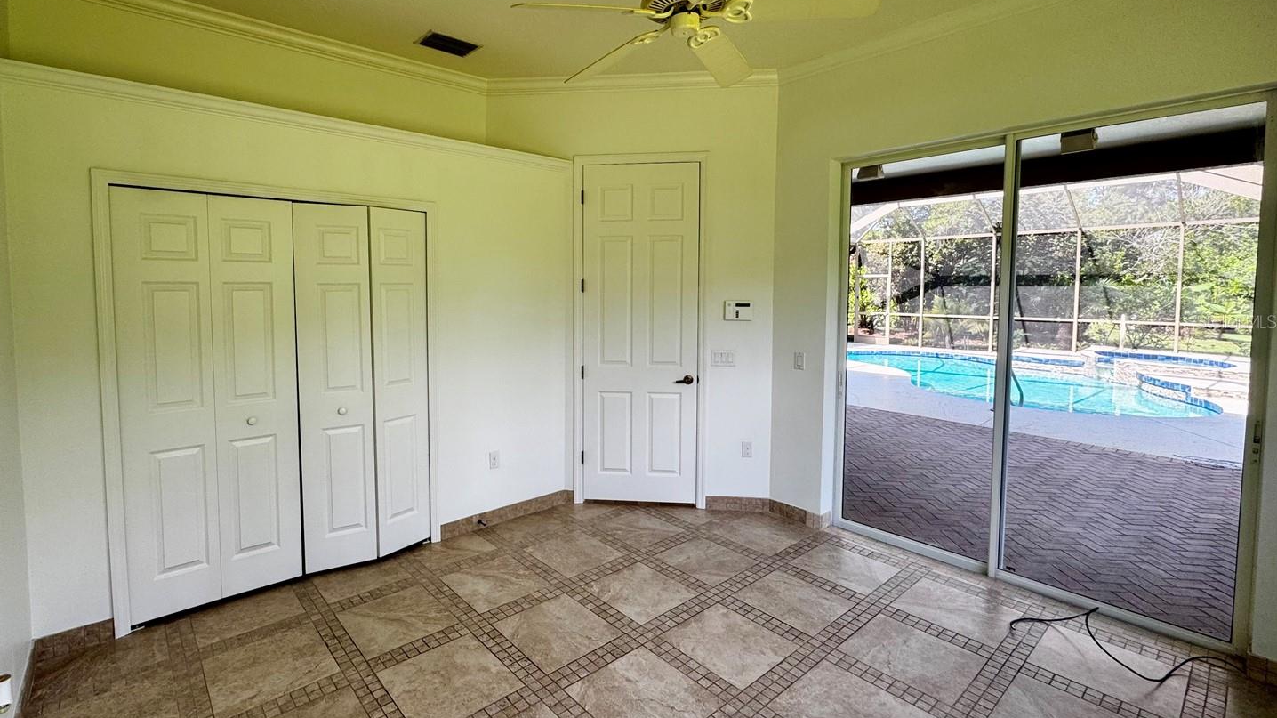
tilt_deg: -3.1
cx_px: 569
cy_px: 321
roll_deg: +0.6
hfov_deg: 95.6
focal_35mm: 17
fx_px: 576
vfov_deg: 63.7
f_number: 2.2
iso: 50
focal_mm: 2.22
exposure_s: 1/99
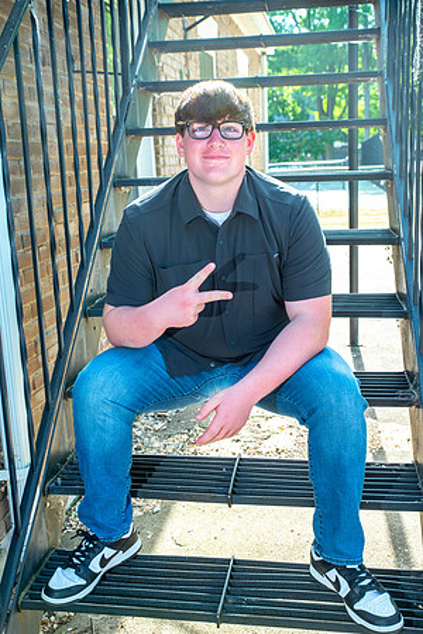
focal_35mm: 40
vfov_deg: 48.5
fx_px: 705
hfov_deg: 33.4
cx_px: 212
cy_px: 317
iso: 320
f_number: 7.1
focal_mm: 40
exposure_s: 1/200
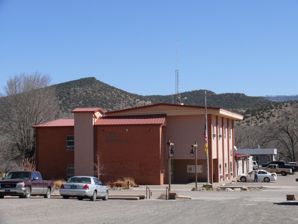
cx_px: 149
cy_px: 112
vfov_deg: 18.0
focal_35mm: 82
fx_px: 706
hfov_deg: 23.8
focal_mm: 17.2
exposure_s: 1/400
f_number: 5.6
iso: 100
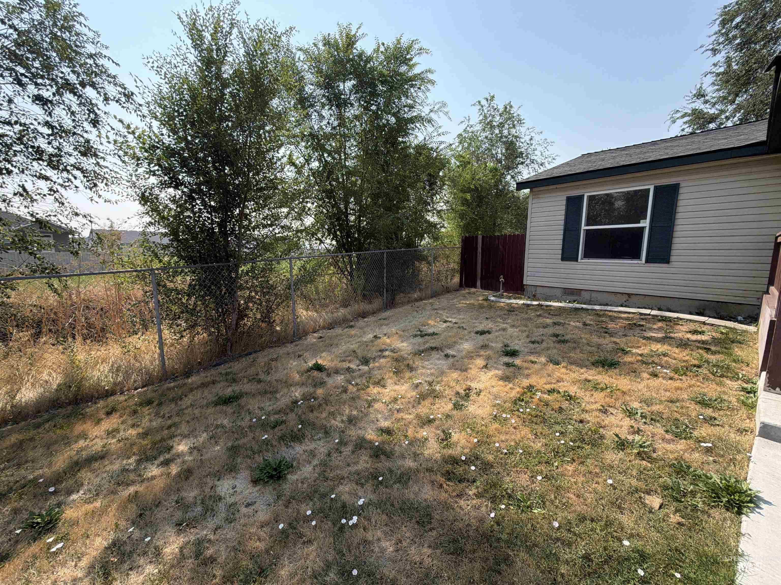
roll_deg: +2.3
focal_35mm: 14
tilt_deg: -5.9
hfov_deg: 102.1
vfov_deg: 85.7
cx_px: 390
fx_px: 316
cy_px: 292
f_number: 2.2
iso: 32
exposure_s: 1/809
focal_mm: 2.22
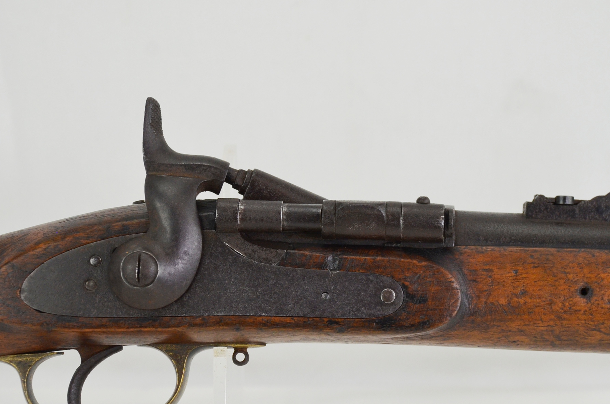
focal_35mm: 128
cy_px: 258
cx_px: 339
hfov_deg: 16.0
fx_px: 2165
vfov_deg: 10.7
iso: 720
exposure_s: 1/250
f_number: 5
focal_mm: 62
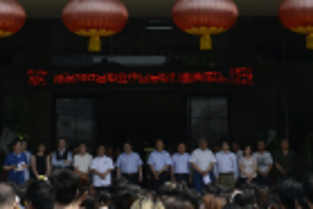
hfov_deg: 18.2
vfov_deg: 12.0
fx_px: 975
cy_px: -42
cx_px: 108
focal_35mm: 112
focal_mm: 24
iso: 1000
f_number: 14
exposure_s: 1/800
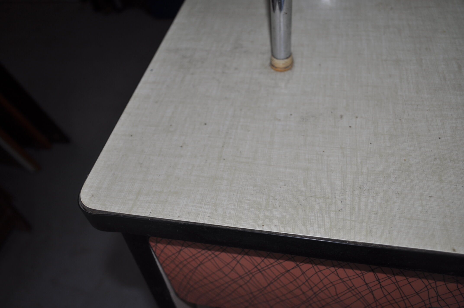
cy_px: 154
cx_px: 232
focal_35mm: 30
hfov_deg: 62.0
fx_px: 386
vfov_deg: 43.5
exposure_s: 1/60
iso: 200
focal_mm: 20
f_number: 3.8
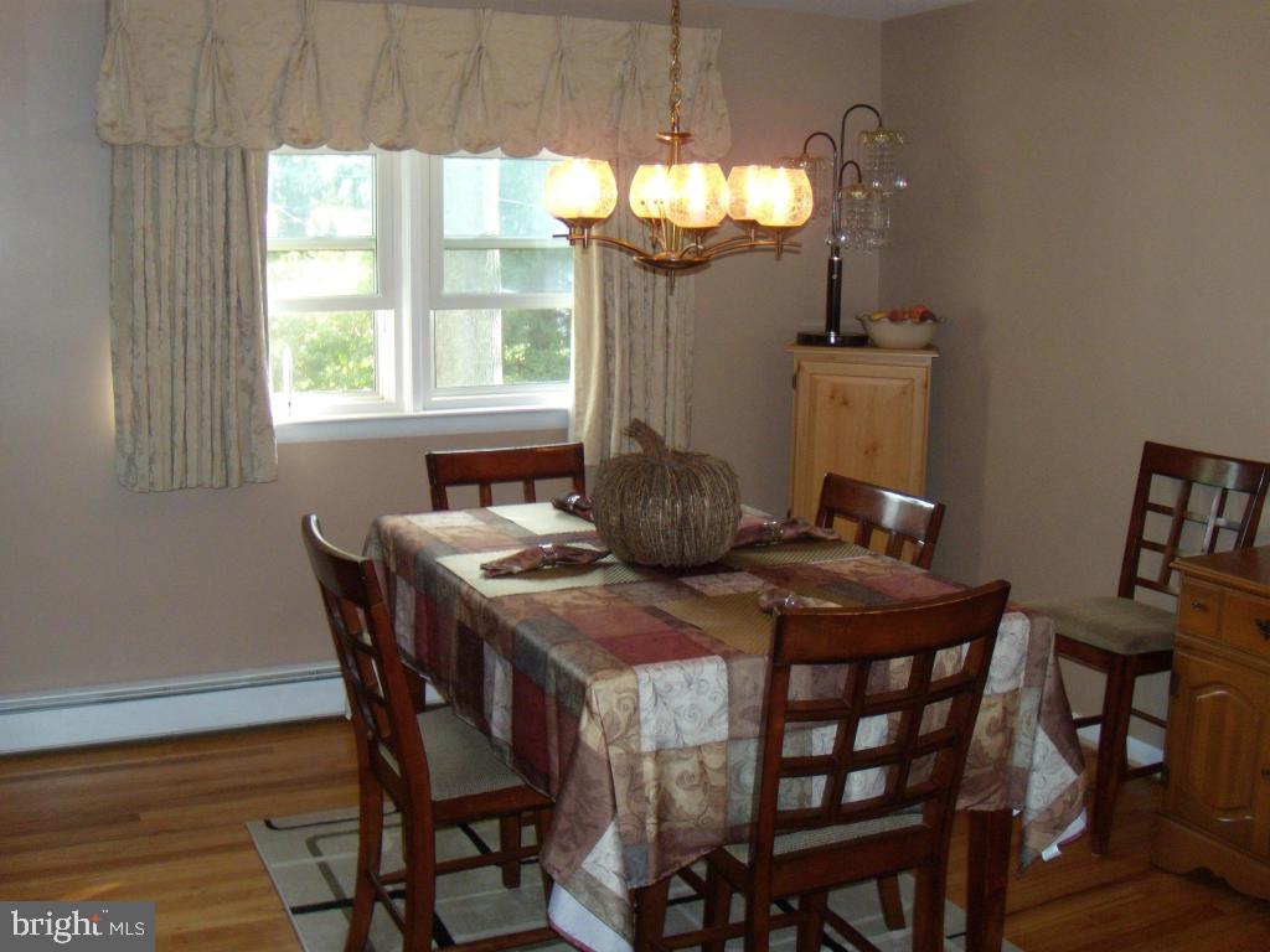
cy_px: 476
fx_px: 1321
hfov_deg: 51.4
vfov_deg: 39.7
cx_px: 635
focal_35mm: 36
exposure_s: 1/30
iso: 320
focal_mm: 6.4
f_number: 3.6
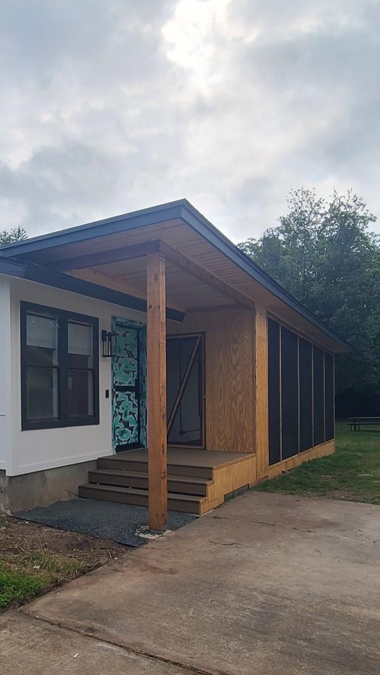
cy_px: 393
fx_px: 466
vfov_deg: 71.4
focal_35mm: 26
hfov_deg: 41.0
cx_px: 40
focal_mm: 2.2
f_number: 2.2
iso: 50
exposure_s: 1/1628
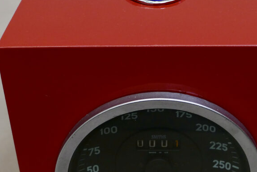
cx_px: 147
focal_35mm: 73
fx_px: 521
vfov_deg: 18.6
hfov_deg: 27.7
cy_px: 119
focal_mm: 12.64
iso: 400
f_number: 3.1
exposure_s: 1/80
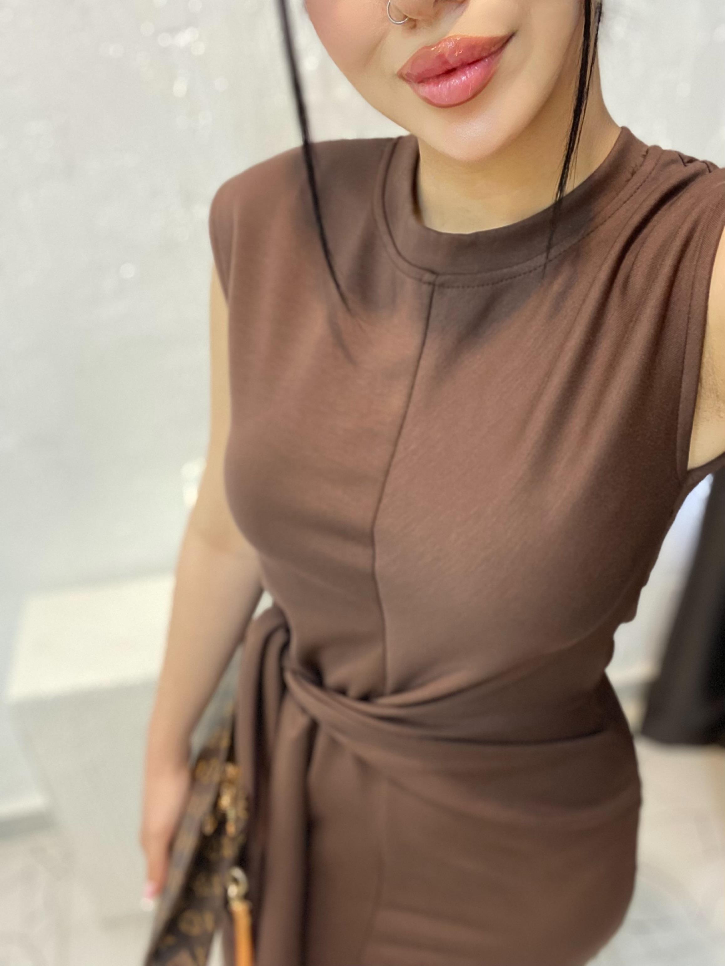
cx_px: 362
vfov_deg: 60.0
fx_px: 838
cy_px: 483
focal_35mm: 30
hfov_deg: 46.8
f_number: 2.2
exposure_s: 1/50
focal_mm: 2.71
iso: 250
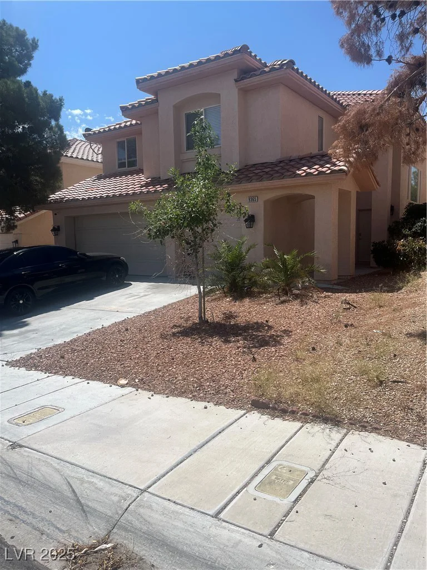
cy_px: 285
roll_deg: +1.7
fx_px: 428
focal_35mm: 26
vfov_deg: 67.3
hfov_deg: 53.1
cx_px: 214
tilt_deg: -5.2
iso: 50
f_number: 1.6
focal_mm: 5.1
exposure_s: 1/5076
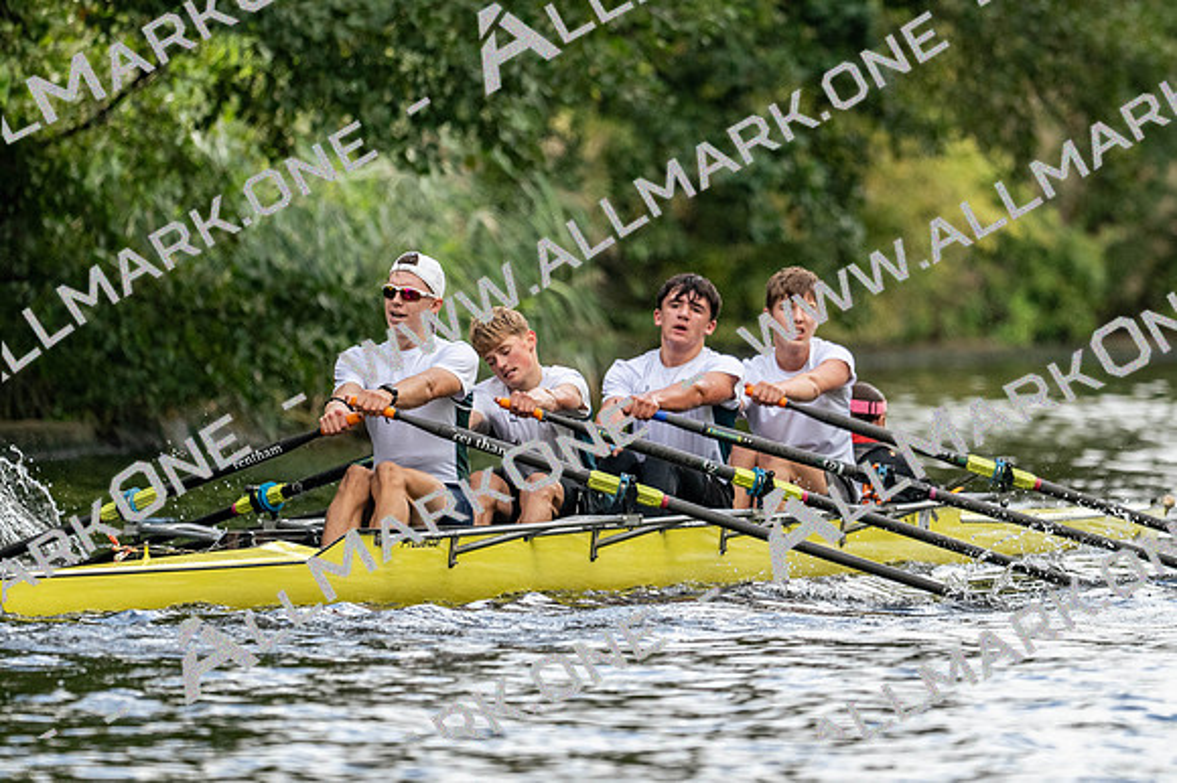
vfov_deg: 2.3
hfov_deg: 3.4
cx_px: 588
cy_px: 392
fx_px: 19609
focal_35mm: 600
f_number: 4.5
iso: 1000
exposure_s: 1/2500
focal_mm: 400
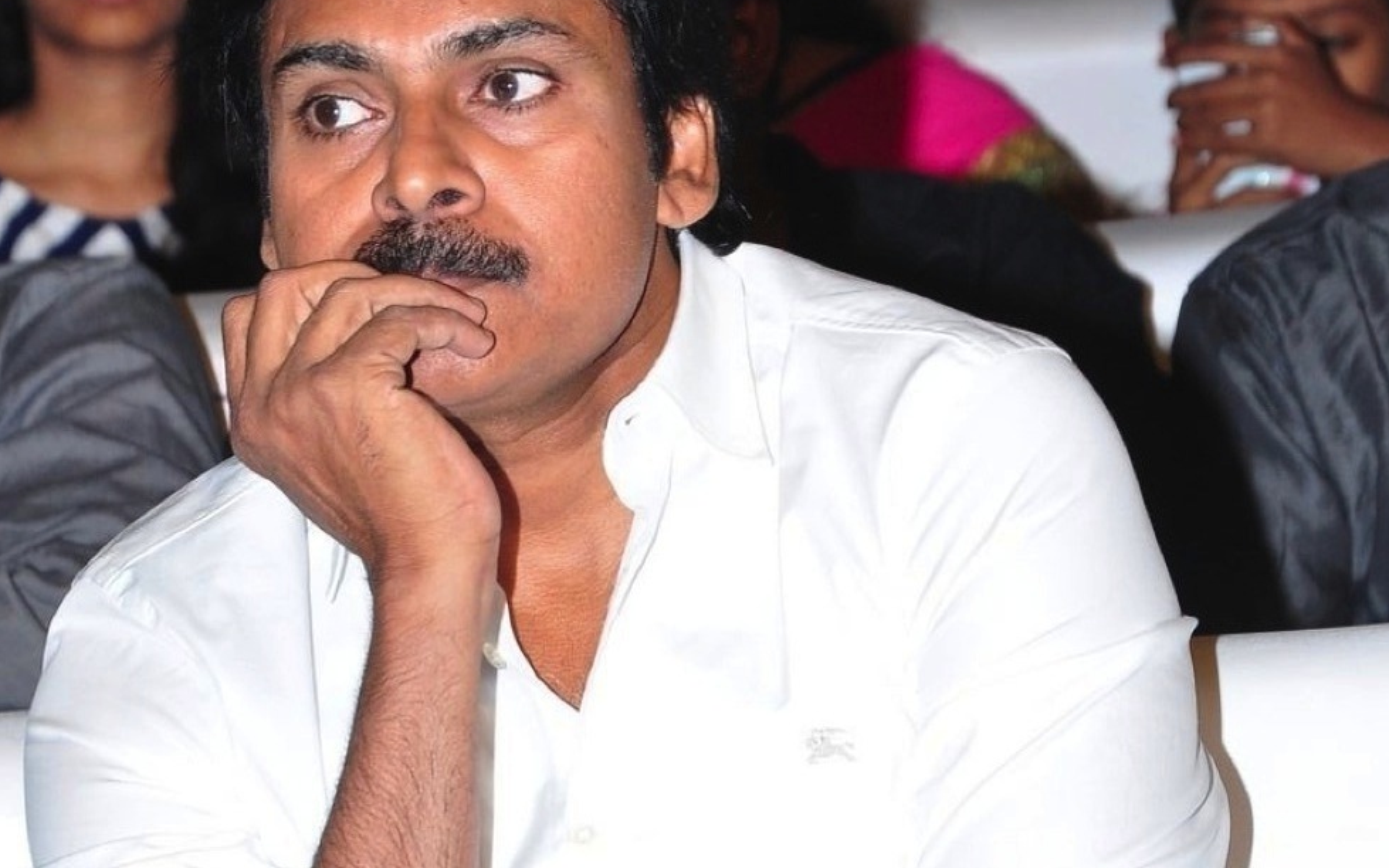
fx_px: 11203
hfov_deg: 7.1
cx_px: 664
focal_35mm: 296
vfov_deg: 4.4
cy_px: 879
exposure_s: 1/125
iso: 500
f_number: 7.1
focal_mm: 105
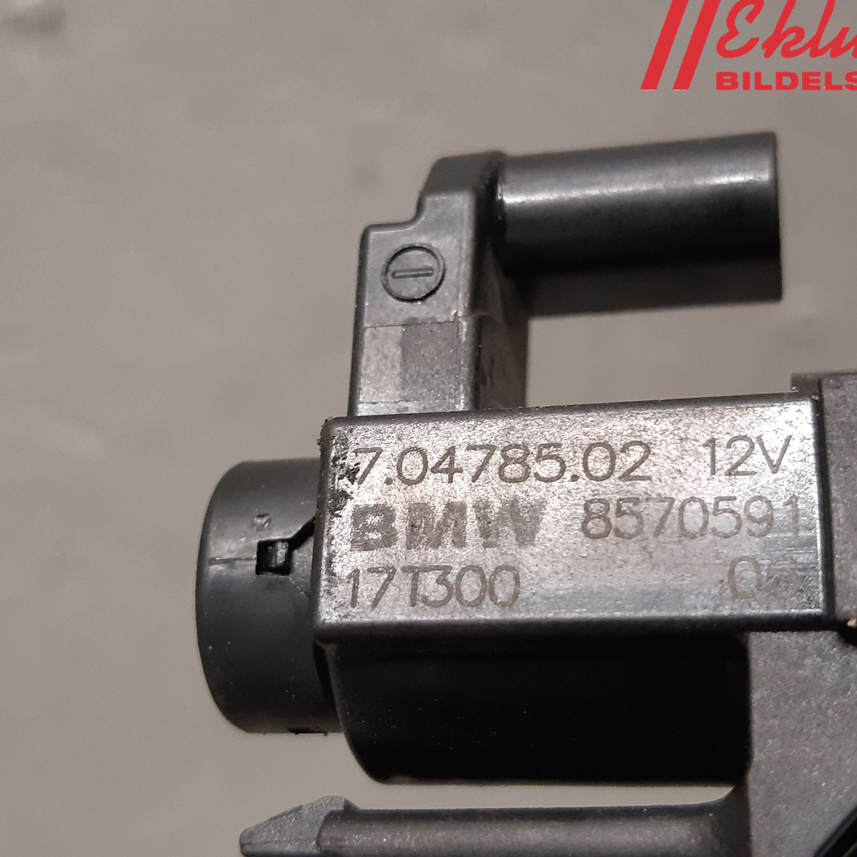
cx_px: 409
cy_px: 428
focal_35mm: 31
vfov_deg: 52.5
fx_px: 868
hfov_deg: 52.5
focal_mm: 3.93
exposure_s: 1/50
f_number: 1.7
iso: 200
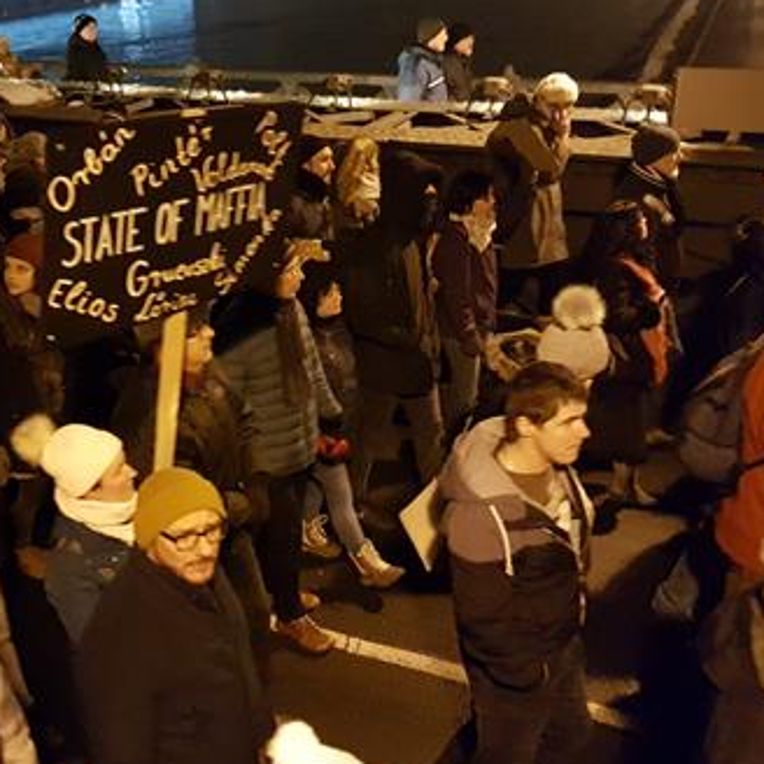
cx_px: 205
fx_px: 1049
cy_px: 354
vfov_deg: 40.0
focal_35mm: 42
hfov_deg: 39.1
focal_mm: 4.2
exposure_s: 1/33
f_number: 1.7
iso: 800
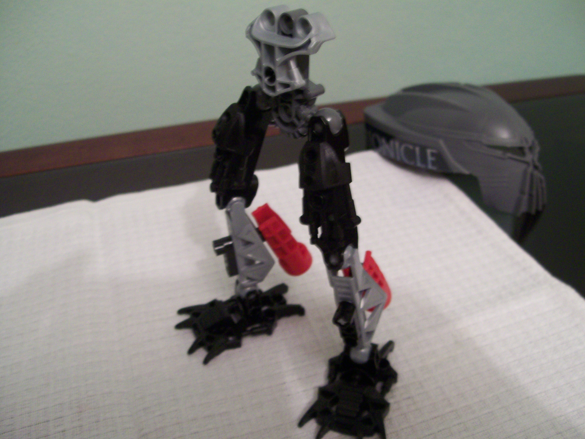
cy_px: 220
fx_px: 608
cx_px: 292
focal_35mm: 36
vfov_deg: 39.7
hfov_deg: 51.4
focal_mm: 6
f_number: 2.7
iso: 160
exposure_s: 1/9.78
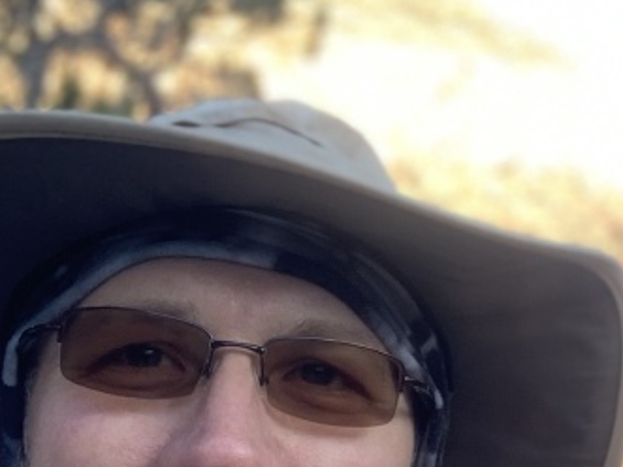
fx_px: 1781
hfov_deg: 19.4
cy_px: 508
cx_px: 595
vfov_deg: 14.6
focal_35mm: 99
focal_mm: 2.87
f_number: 2.2
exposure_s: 1/121
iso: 50
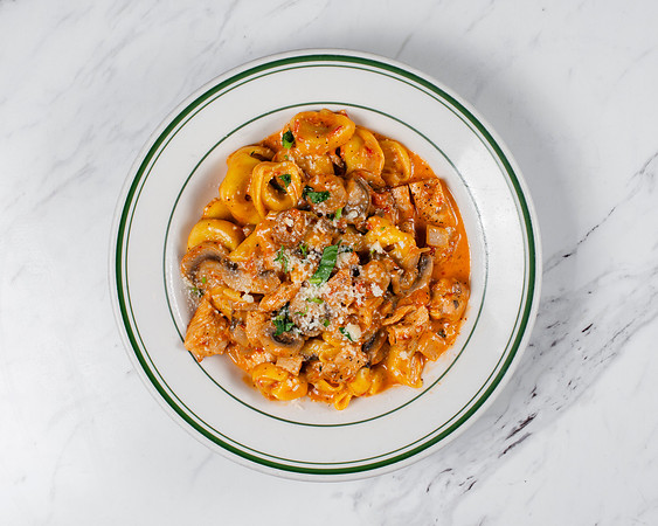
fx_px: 1279
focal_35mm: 66
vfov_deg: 23.2
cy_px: 241
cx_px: 332
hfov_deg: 28.8
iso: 200
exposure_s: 1/200
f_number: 10
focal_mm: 50
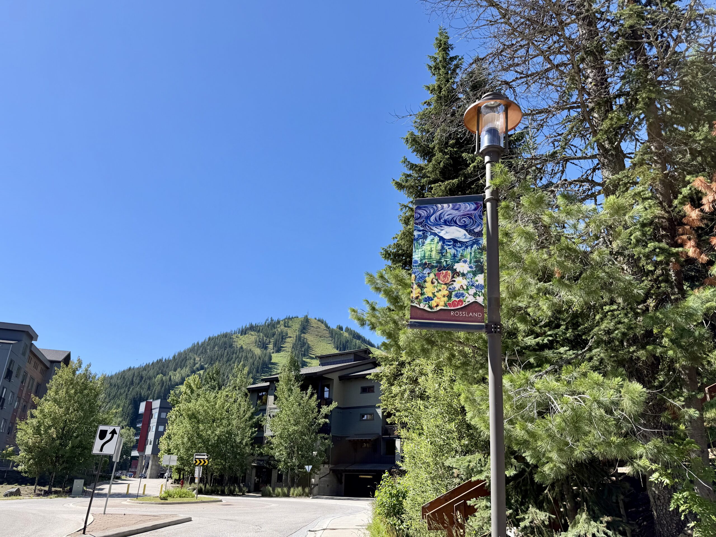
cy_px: 268
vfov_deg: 56.8
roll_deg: -0.7
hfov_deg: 71.6
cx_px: 358
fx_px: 496
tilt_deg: +22.8
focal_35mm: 24
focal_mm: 6.76
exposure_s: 1/3279
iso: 80
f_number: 1.78
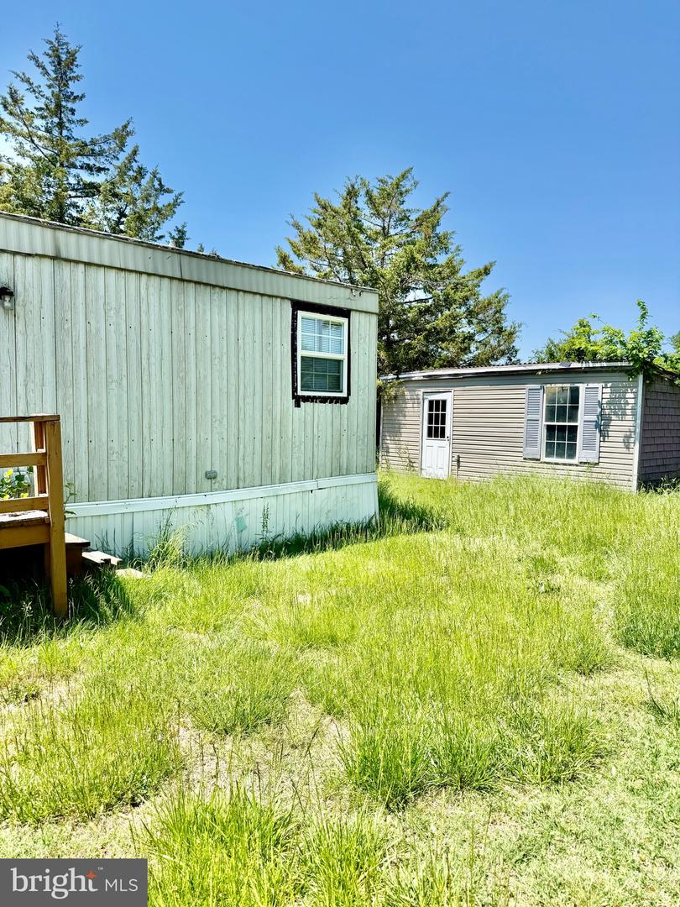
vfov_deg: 71.6
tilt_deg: -3.1
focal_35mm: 24
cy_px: 454
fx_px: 629
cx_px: 340
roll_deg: -1.5
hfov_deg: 56.8
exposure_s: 1/3425
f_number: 1.78
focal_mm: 6.76
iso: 80
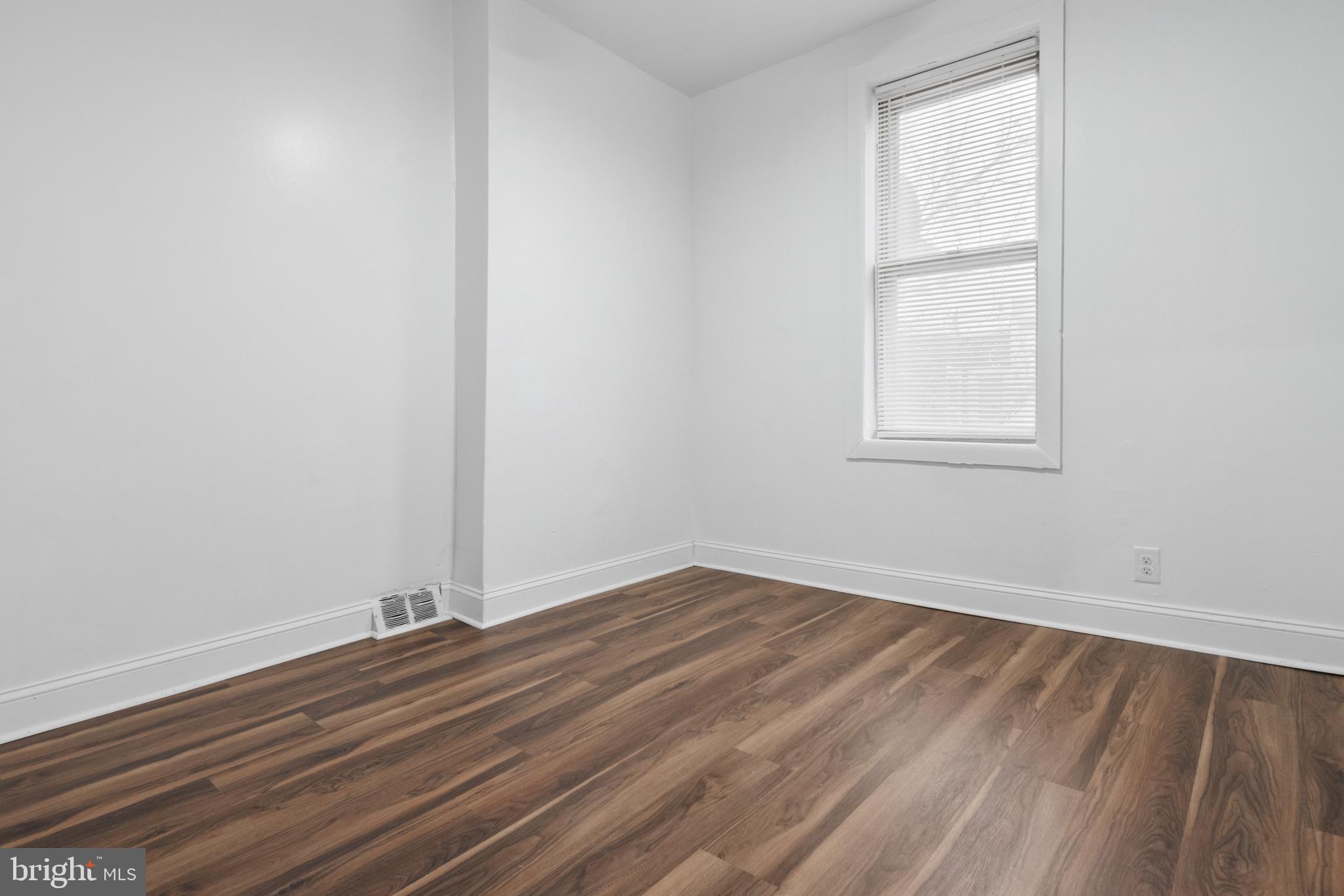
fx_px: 644
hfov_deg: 92.4
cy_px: 448
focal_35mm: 17
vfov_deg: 69.6
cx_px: 672
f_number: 9
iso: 640
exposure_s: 1/3
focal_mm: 11.5
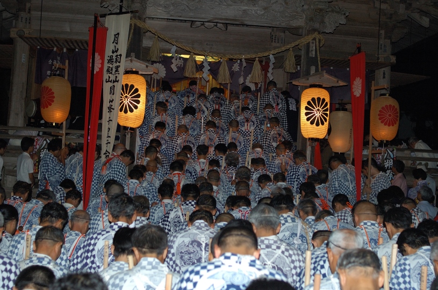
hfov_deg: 37.9
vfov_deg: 25.6
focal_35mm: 52
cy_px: 145
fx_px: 637
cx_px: 219
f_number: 3.5
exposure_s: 1/60
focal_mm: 35
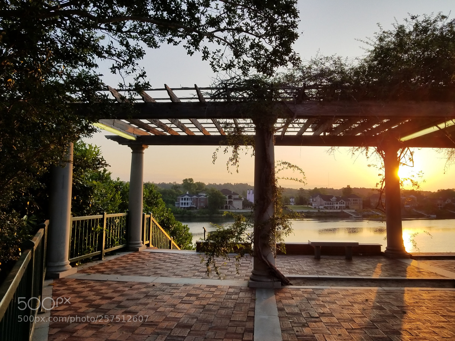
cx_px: 228
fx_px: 342
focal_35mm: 26
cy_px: 170
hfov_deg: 67.3
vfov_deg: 53.1
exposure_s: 1/1204
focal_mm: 4.25
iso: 50
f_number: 1.7
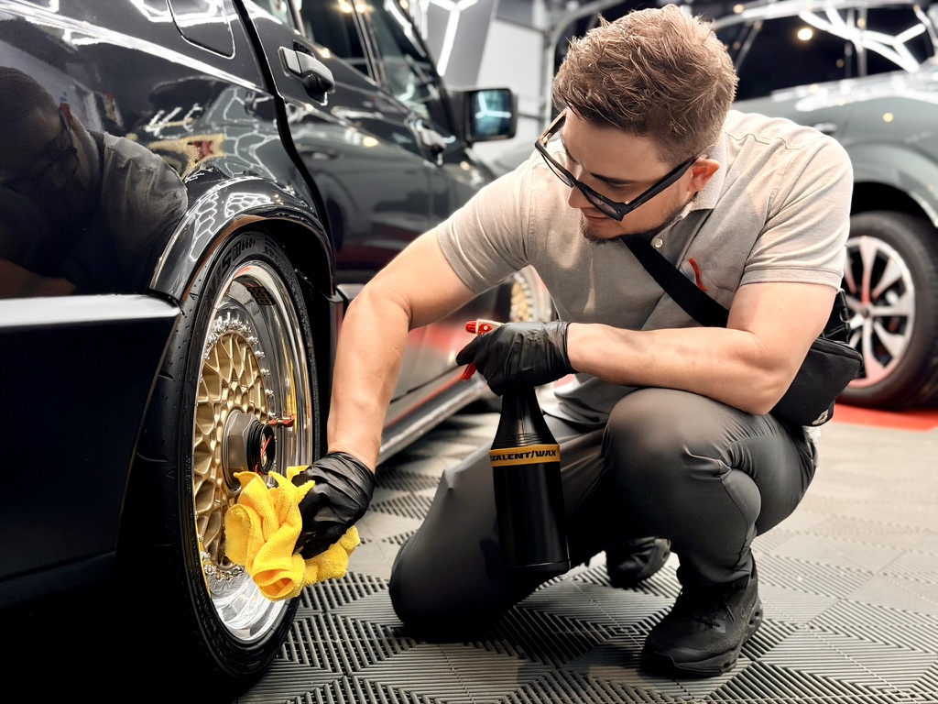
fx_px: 1301
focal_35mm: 48
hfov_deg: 39.7
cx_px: 469
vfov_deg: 30.3
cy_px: 352
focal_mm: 6.76
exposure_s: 1/120
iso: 200
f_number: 1.78
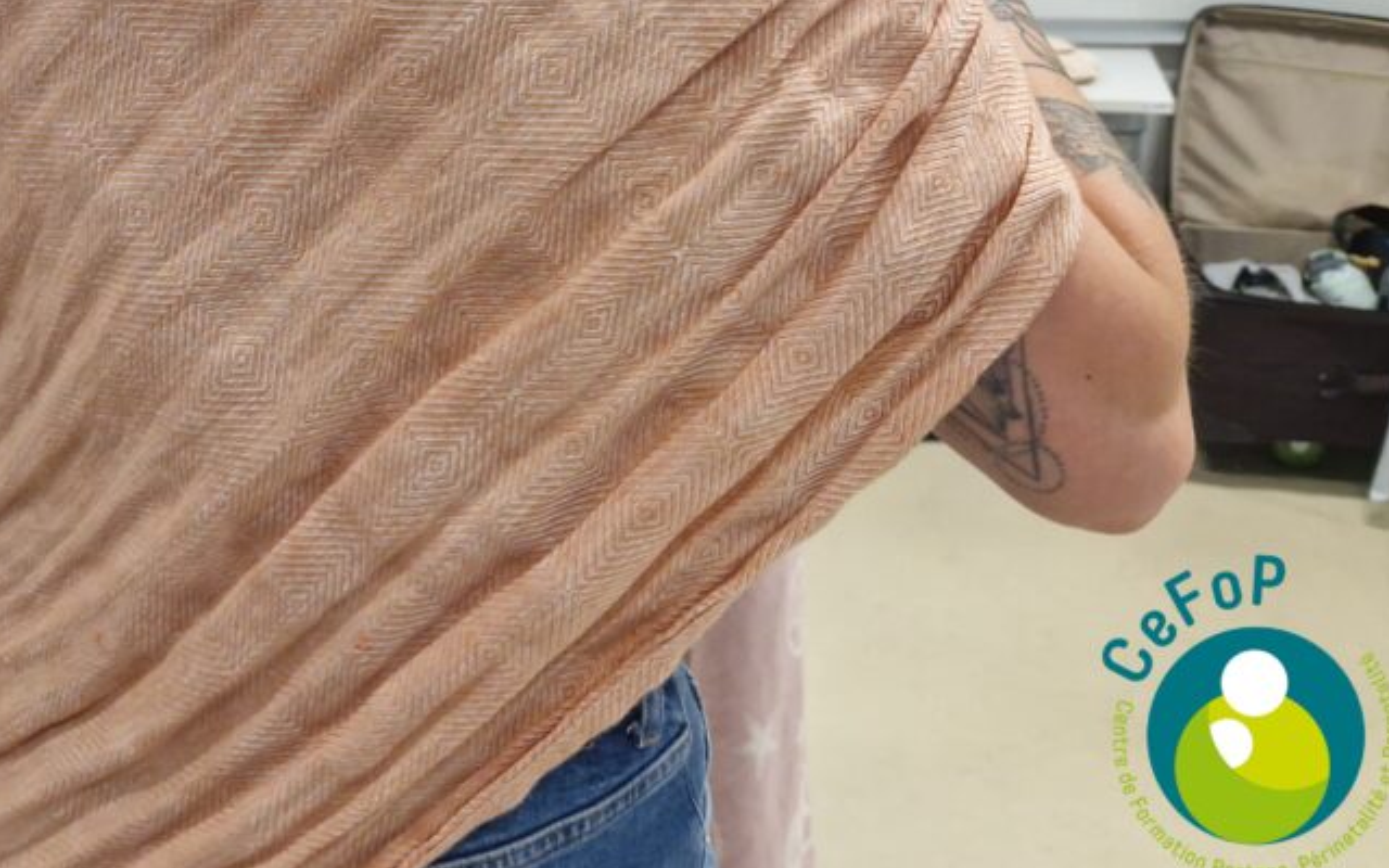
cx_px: 393
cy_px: 122
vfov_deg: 31.5
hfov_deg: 48.9
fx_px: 1476
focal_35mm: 39
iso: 50
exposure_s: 1/100
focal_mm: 5.4
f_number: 1.8
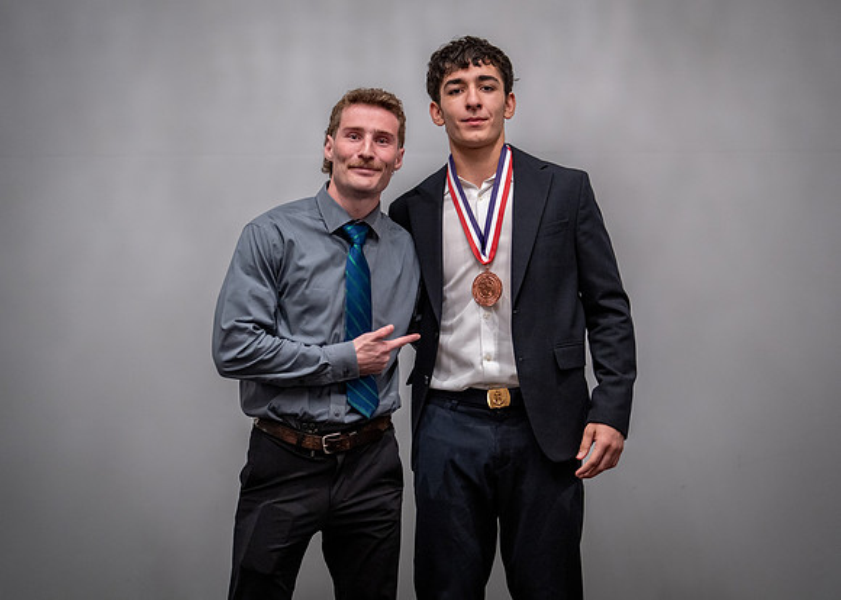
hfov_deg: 36.5
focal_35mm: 53
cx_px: 438
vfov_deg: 26.5
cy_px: 301
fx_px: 1275
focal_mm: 50
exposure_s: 1/320
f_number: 1.2
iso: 1600
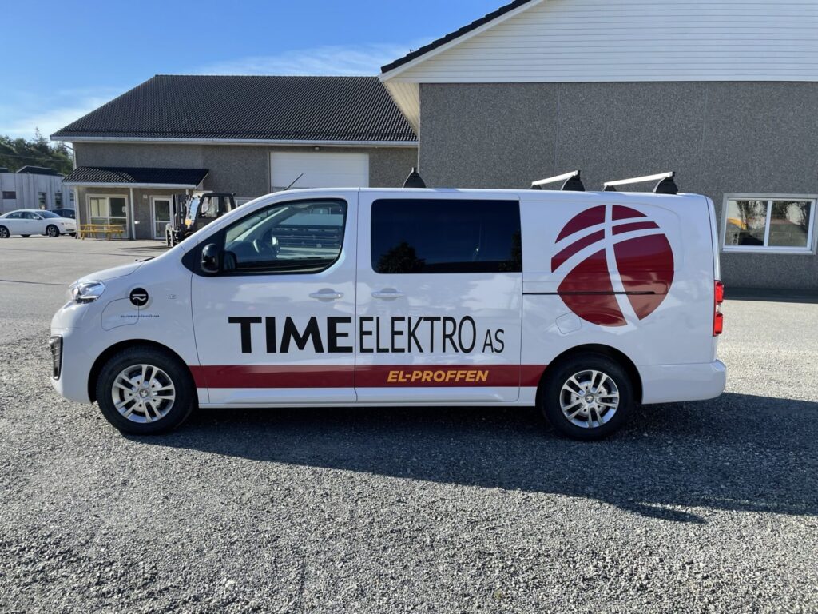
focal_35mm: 26
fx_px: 614
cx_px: 409
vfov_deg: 53.1
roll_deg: -0.8
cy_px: 307
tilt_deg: -7.7
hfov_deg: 67.3
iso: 32
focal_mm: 4.2
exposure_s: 1/1350
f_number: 1.6
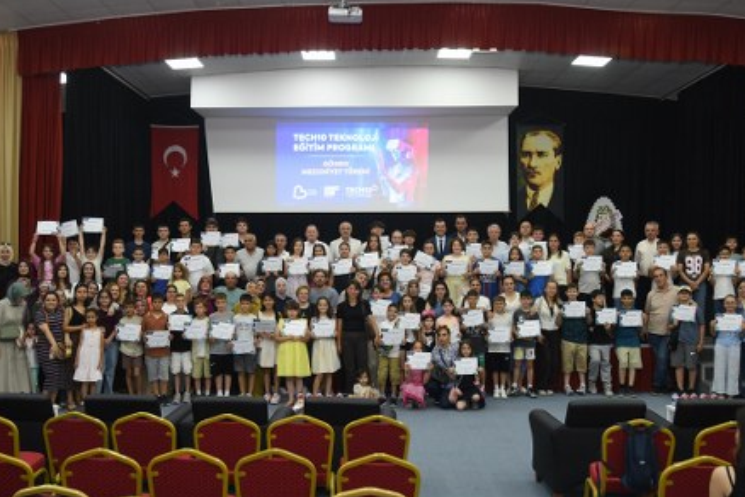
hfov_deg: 51.8
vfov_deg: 35.8
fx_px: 766
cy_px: 296
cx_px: 342
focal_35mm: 37
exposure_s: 1/100
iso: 1600
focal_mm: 27
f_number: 4
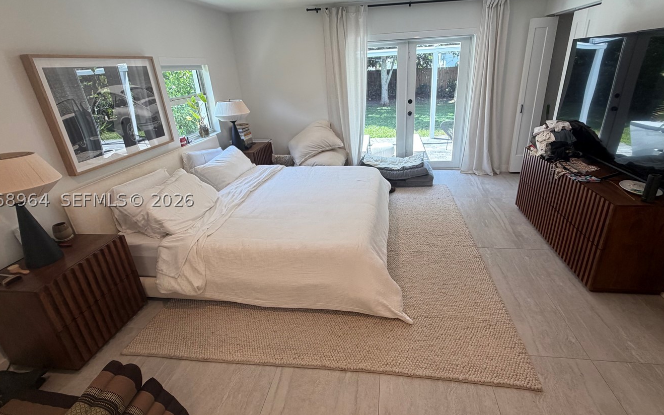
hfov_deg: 91.0
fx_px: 326
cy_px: 200
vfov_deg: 65.0
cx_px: 348
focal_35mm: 18
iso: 160
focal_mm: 2.22
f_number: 2.2
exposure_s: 1/120
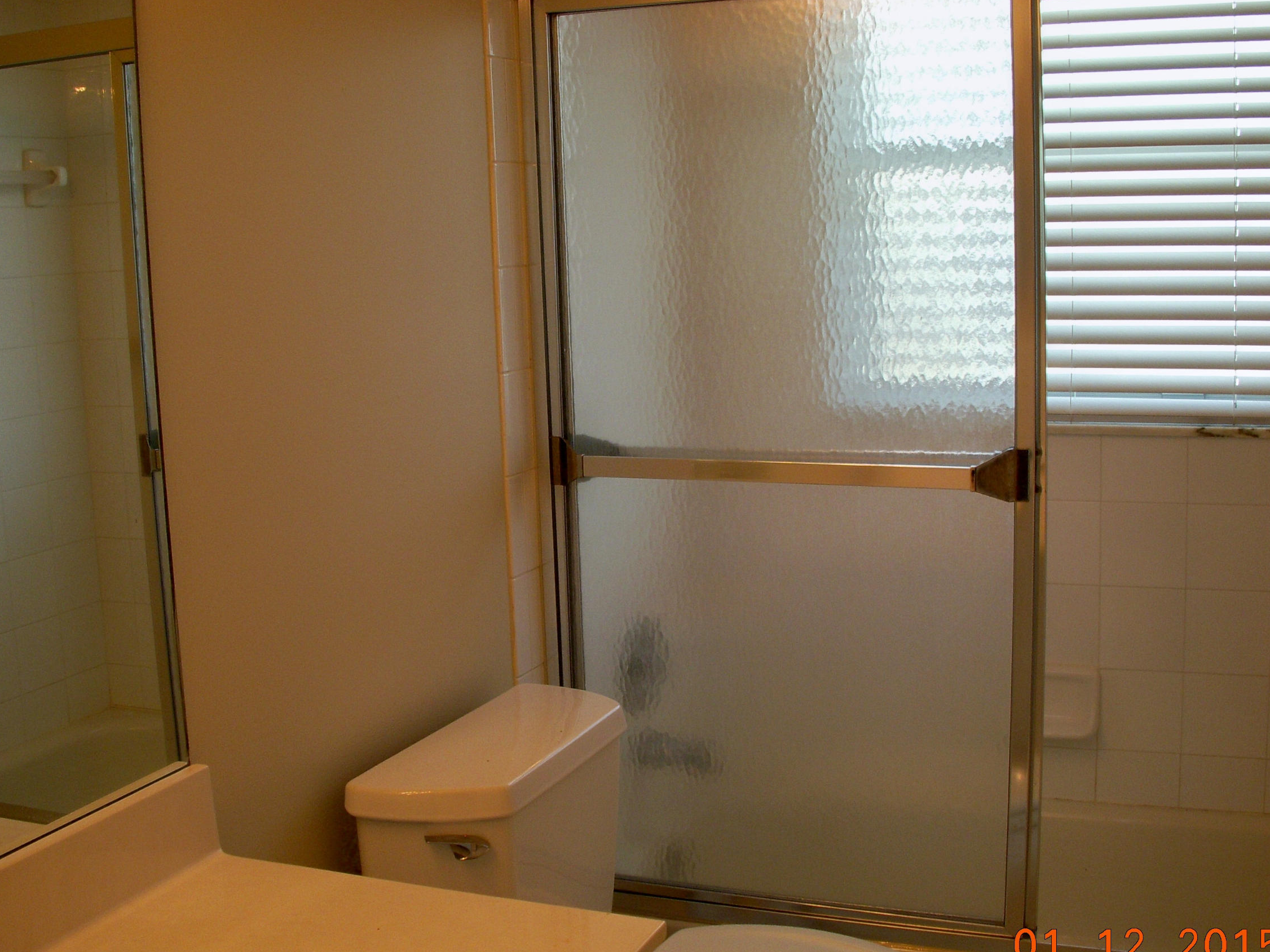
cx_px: 592
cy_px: 499
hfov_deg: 42.1
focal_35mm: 45
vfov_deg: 32.2
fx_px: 1651
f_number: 3.3
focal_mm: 6.3
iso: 100
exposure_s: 1/40
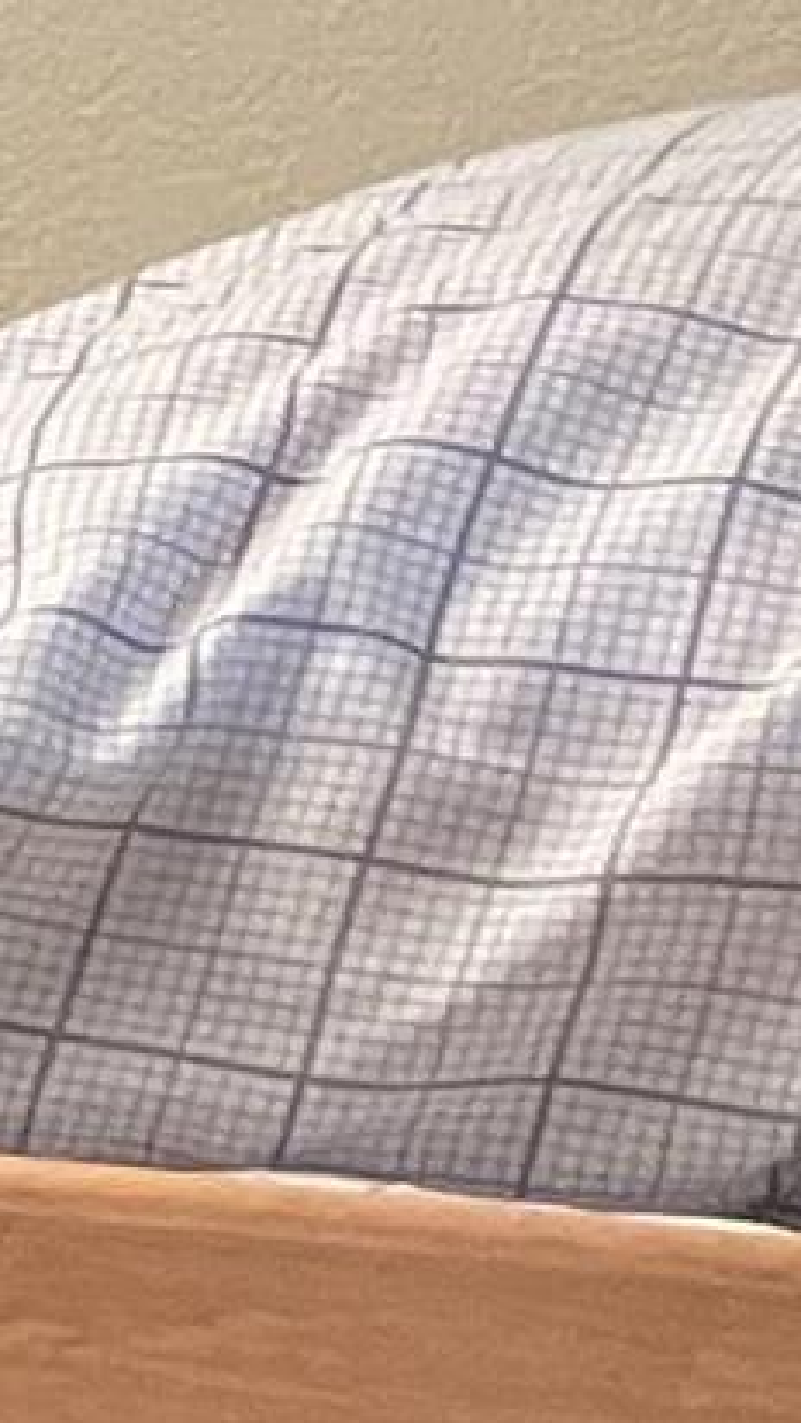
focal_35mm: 211
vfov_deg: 10.0
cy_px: 1934
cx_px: -4447
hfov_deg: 4.2
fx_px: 7961
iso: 250
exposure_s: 1/60
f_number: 1.6
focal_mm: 4.2
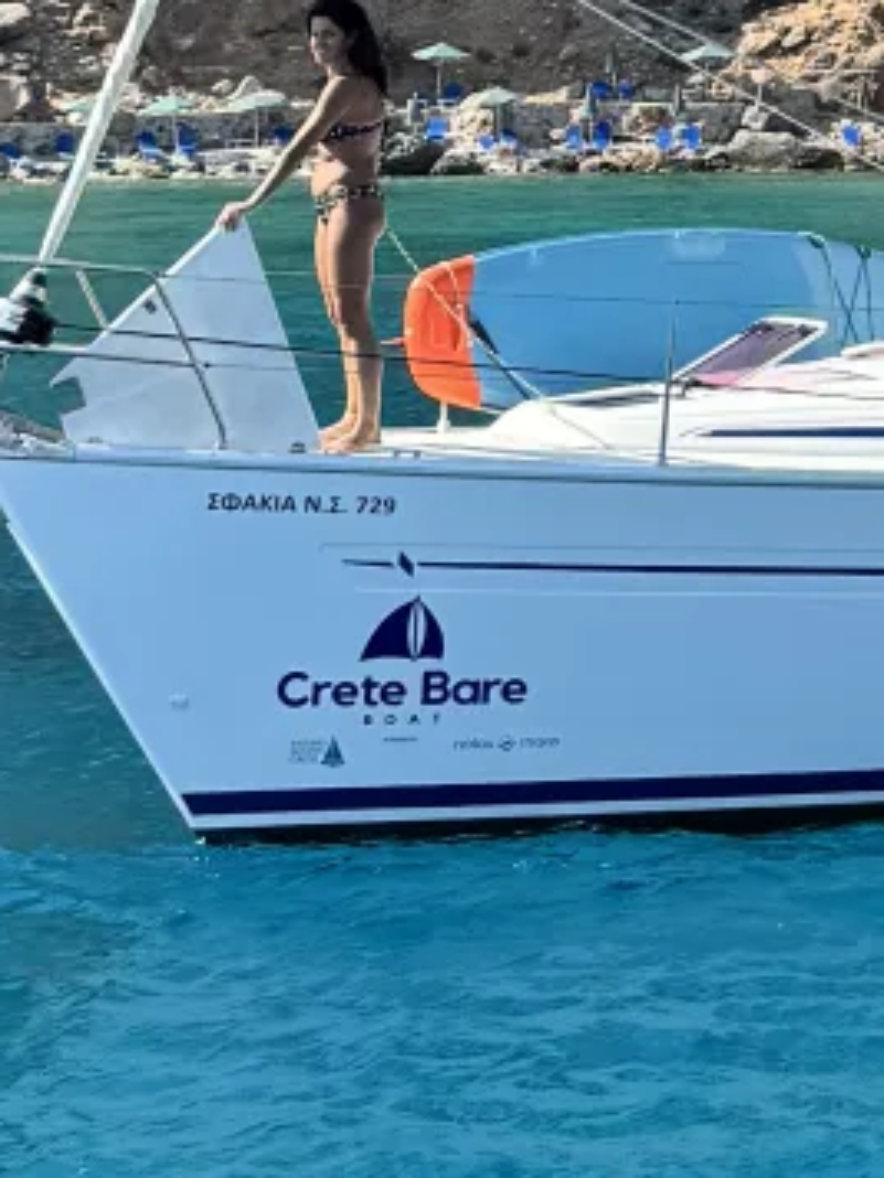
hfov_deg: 11.4
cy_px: -524
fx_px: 4290
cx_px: 1255
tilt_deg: +8.9
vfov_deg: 14.7
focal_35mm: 126
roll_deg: +0.1
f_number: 1.78
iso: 80
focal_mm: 6.76
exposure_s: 1/2710
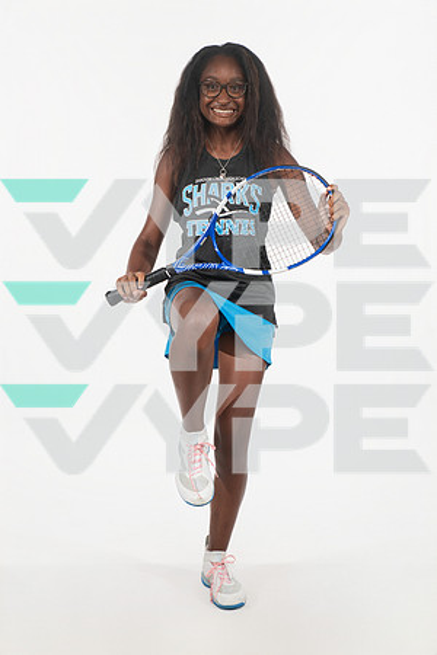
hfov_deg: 28.1
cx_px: 218
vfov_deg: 41.1
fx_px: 874
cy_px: 328
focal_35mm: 48
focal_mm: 48
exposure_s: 1/320
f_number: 7.1
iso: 500
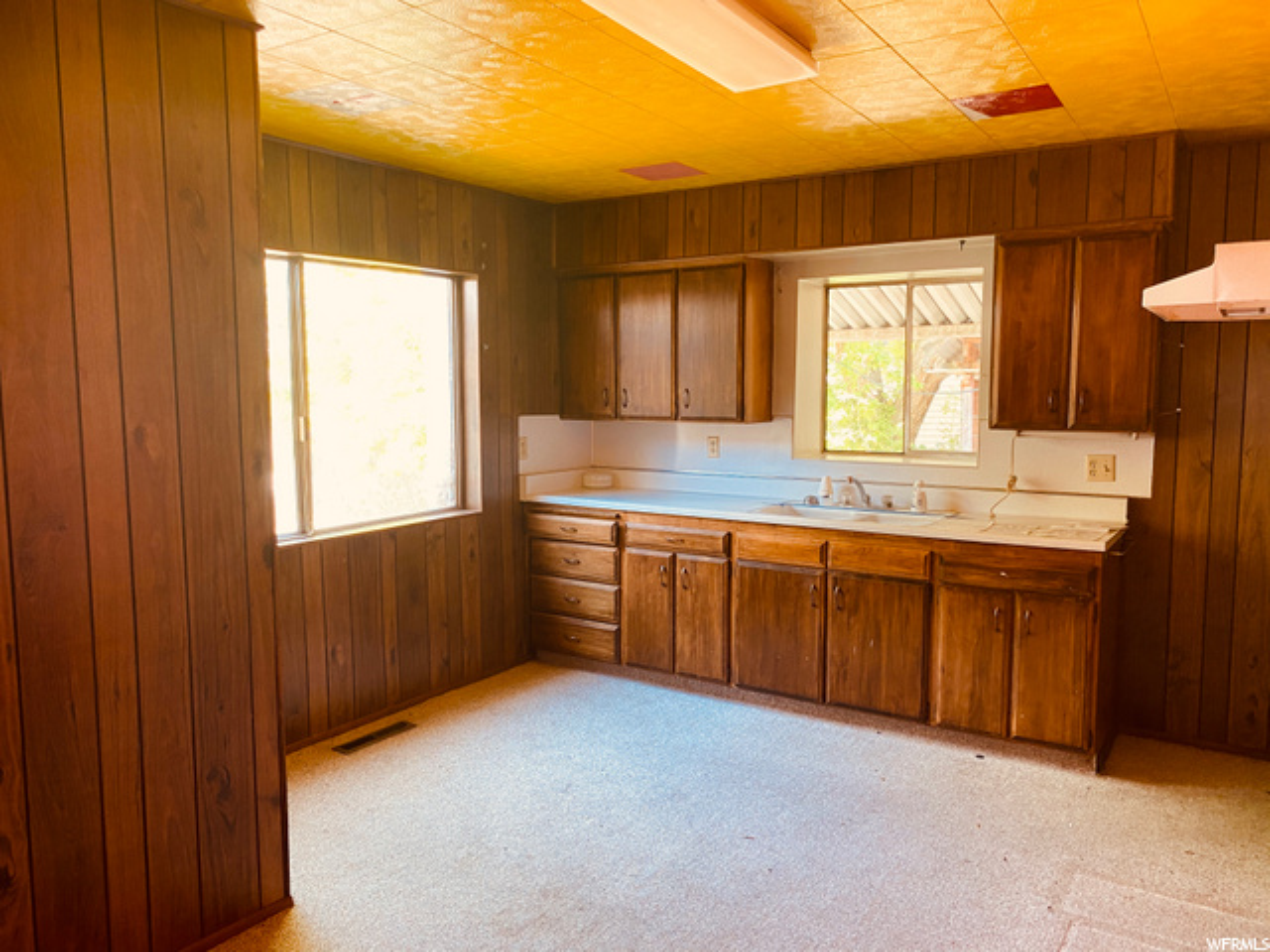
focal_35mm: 26
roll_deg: +0.6
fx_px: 954
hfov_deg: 67.3
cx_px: 635
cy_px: 476
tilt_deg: -5.3
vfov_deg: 53.1
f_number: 1.8
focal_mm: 4.25
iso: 125
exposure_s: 1/64
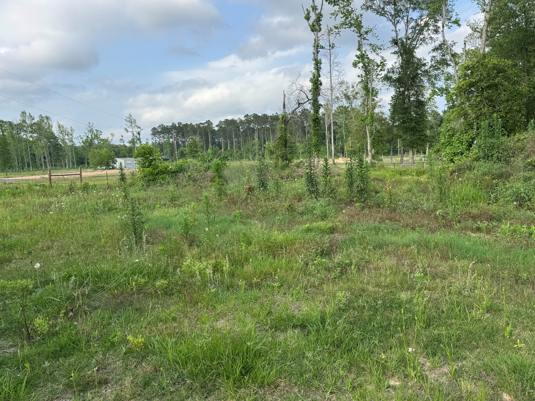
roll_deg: +2.2
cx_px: 275
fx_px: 386
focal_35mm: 25
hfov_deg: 69.4
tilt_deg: -7.4
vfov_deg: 54.9
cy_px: 197
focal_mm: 6.76
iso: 80
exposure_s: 1/2252
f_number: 1.78
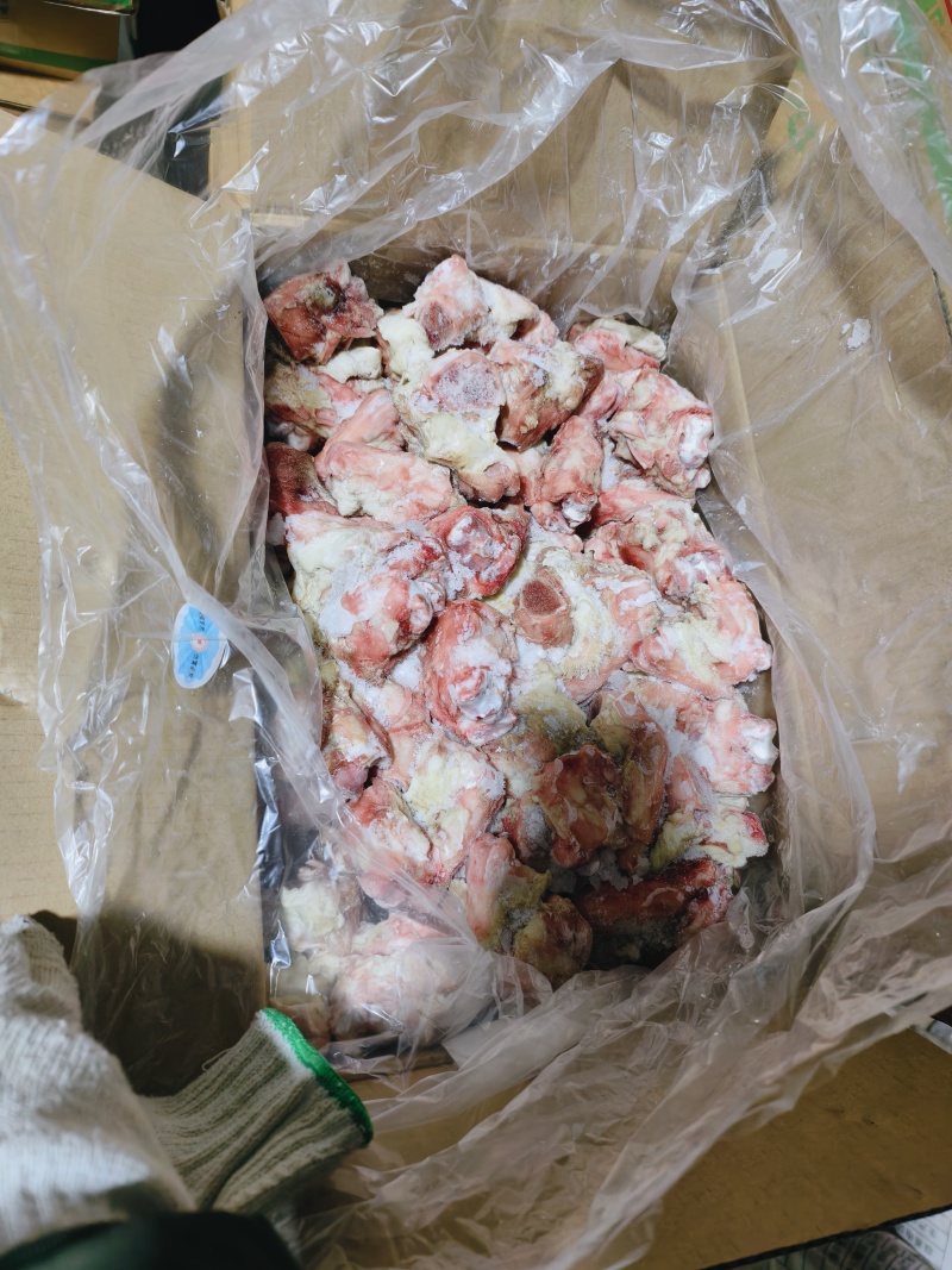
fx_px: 844
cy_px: 635
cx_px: 476
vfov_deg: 73.9
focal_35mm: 23
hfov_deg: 58.9
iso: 521
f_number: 1.57
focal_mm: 6.54
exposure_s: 1/50
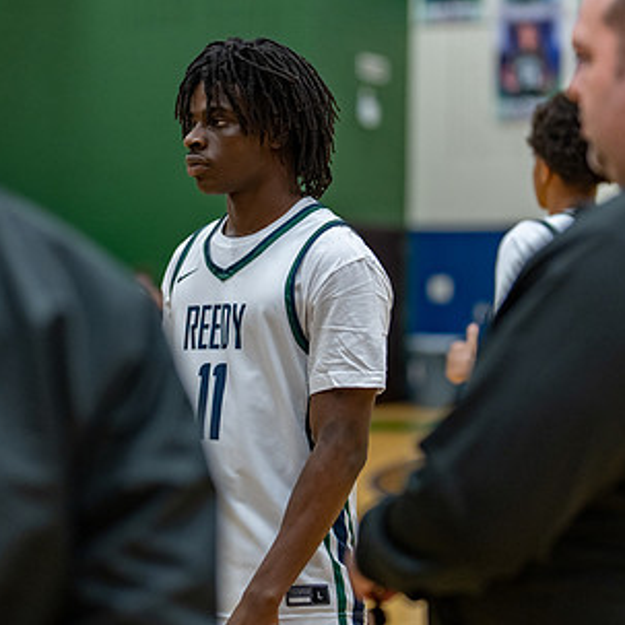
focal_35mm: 87
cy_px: 276
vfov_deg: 19.9
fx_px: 1777
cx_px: 309
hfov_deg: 19.9
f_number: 1.2
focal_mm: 50
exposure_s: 1/1000
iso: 1000
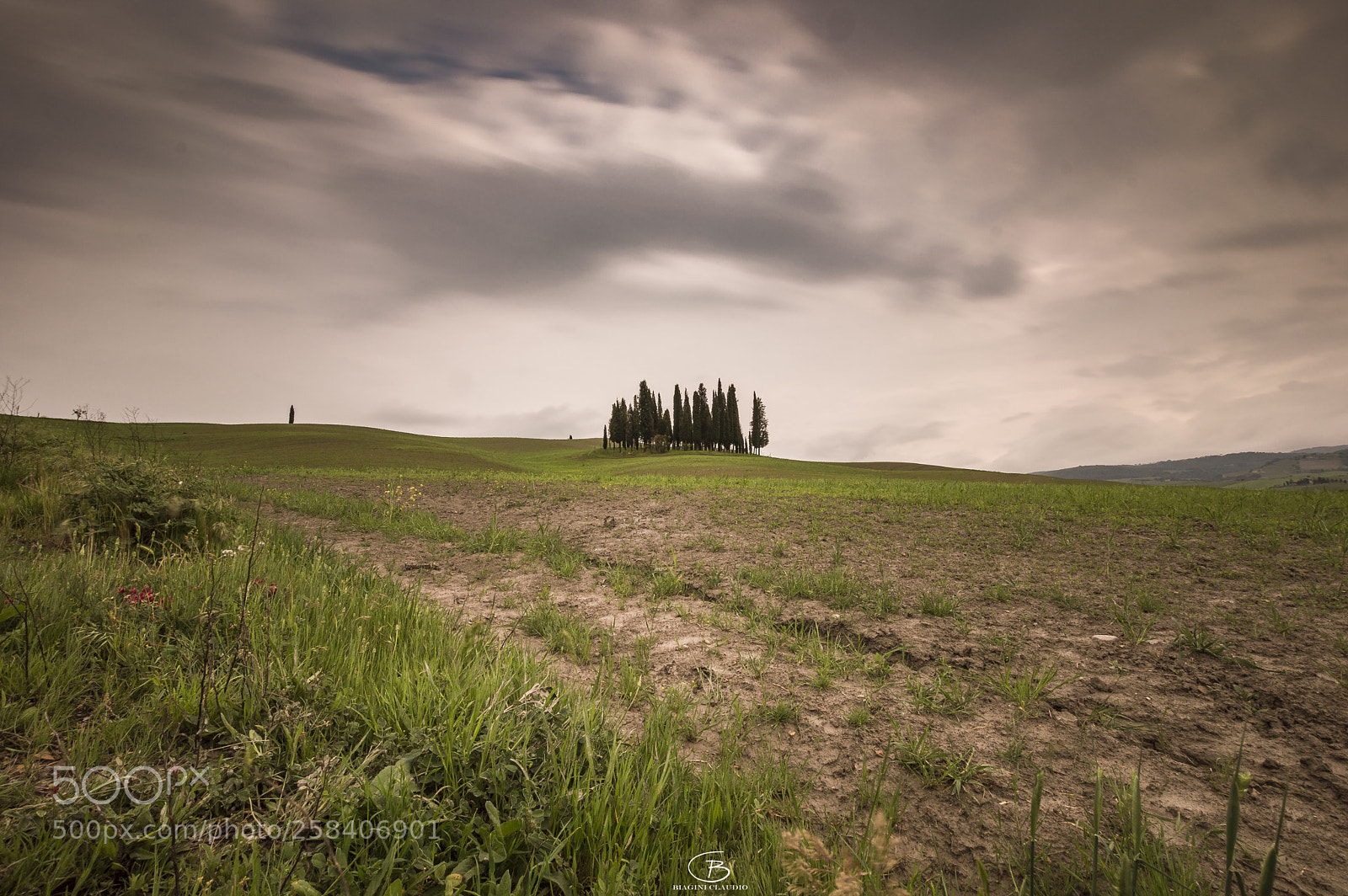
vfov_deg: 77.2
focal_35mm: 15
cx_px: 674
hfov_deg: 100.4
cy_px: 448
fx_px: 561
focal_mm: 10
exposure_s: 30
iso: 100
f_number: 13
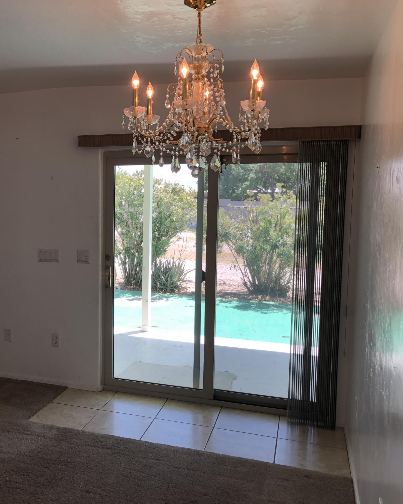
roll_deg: +0.5
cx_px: 78
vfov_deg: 49.1
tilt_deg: -5.8
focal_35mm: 37
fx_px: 552
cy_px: 253
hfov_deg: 38.5
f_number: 1.8
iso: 32
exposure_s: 1/120
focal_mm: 3.99
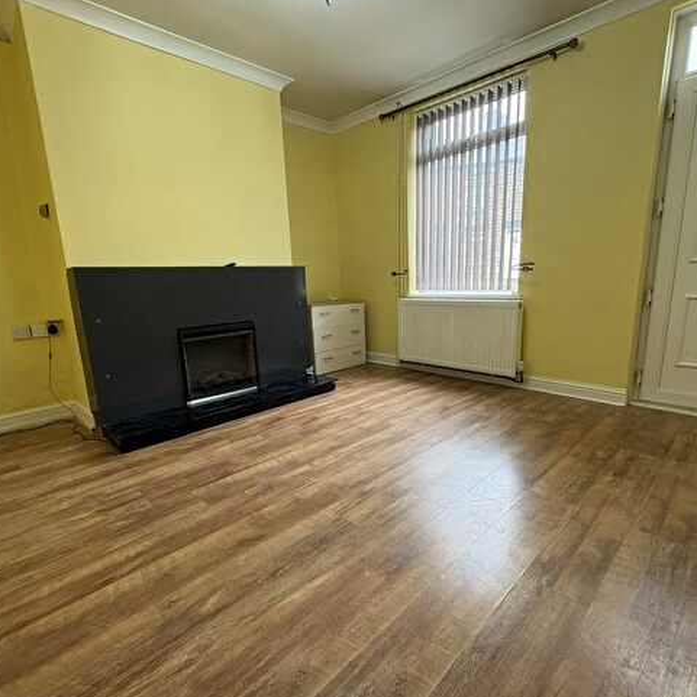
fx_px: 410
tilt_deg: -11.3
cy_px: 369
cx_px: 358
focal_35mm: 18
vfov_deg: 80.6
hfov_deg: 80.7
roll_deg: +2.1
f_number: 2.2
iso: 160
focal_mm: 2.22
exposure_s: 1/50
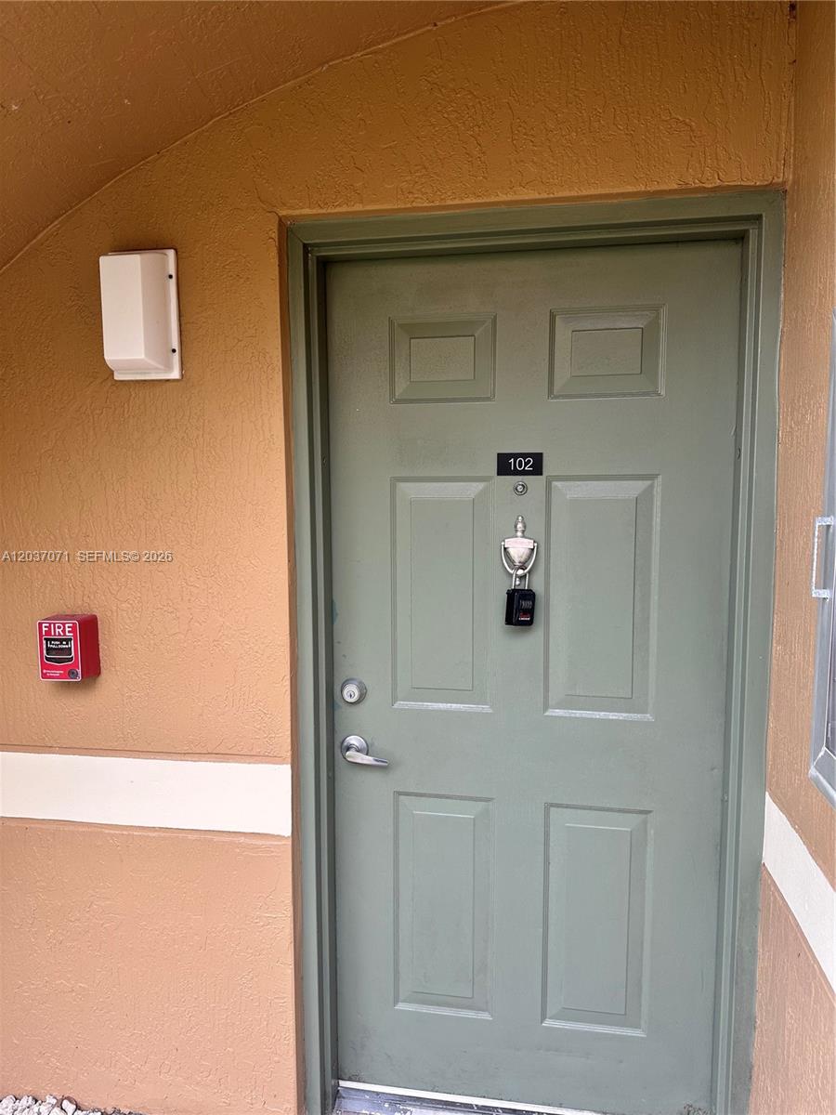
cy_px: 558
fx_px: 773
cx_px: 418
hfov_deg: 56.8
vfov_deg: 71.6
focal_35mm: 24
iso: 64
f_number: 1.78
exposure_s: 1/142
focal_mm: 6.86
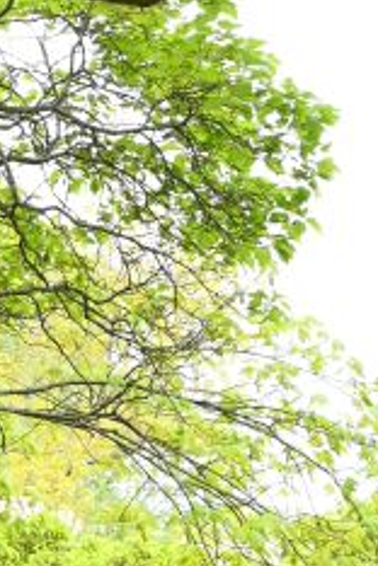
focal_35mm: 205
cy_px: -131
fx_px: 3228
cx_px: -802
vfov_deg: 9.9
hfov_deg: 6.1
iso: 200
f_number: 6.3
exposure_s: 1/100
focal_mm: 32
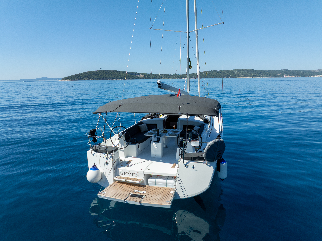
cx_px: 161
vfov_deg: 56.8
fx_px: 223
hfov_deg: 71.6
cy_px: 120
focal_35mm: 24
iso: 100
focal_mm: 12.29
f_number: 3.5
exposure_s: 1/1600
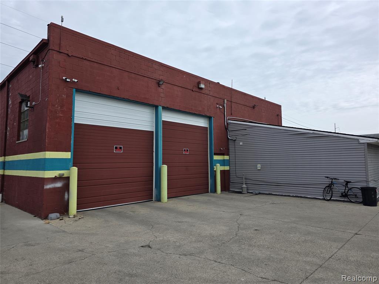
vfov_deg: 58.9
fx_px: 252
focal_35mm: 23
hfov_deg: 73.9
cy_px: 142
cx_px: 190
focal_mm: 6.3
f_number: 1.7
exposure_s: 1/6809
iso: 80
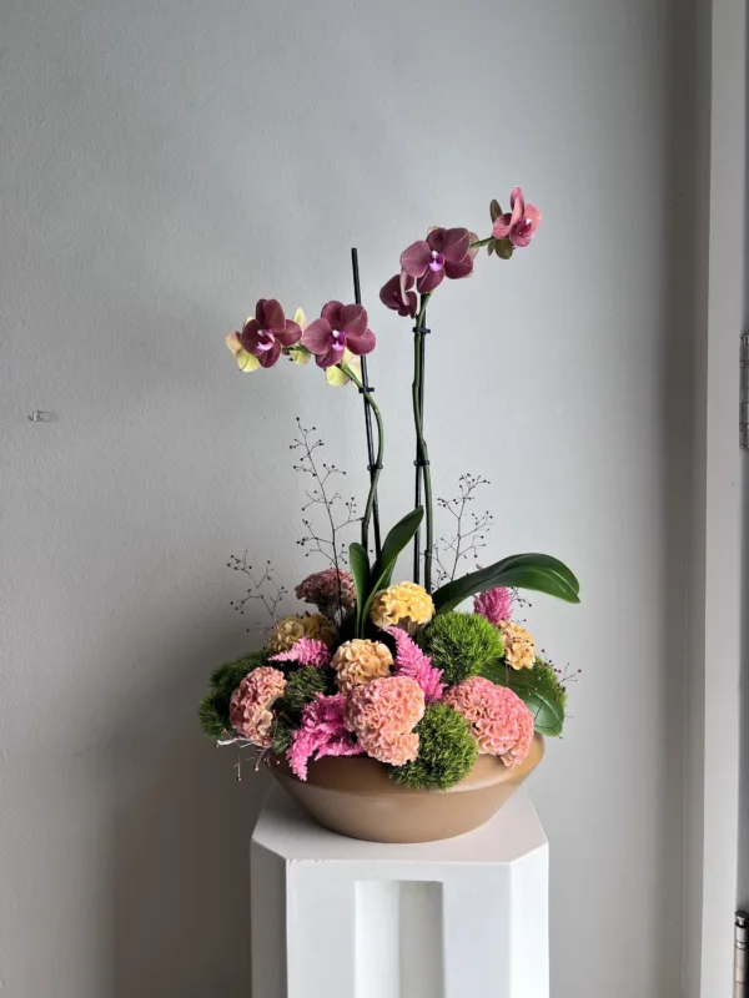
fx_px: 750
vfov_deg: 67.3
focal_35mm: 26
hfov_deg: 53.1
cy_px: 499
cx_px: 374
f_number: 1.5
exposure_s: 1/121
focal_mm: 5.7
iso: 50
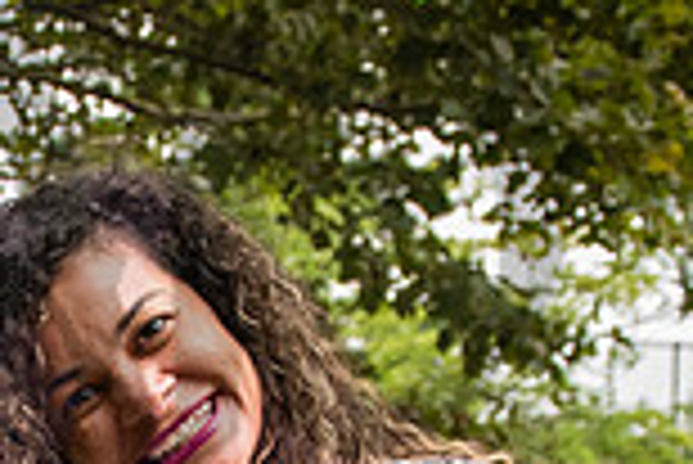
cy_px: 807
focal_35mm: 101
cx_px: -270
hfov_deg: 18.4
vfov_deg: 12.5
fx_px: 1946
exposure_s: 1/160
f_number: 3.5
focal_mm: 24
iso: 2000
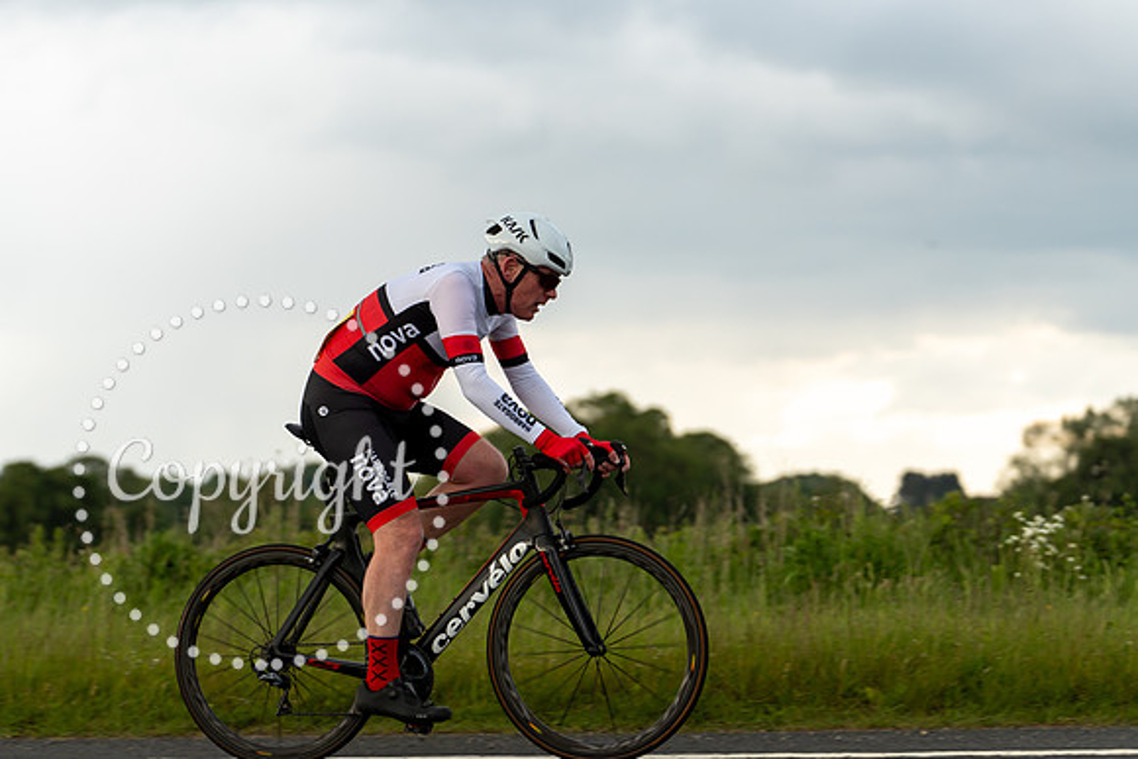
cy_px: 305
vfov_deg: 10.9
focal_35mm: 126
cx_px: 458
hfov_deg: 16.3
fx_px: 3969
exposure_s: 1/500
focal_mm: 105
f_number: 3.2
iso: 250
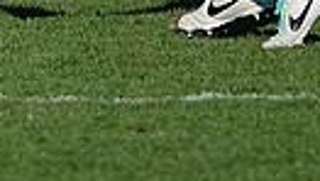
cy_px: -253
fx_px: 7661
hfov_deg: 2.4
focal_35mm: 902
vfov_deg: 1.3
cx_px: -266
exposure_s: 1/2500
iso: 250
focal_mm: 195
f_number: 2.8
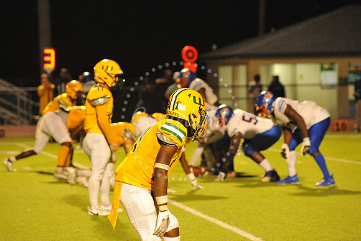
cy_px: 120
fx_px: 2004
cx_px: 180
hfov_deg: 10.3
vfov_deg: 6.9
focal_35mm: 200
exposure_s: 1/200
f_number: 5.6
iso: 5000
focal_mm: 200
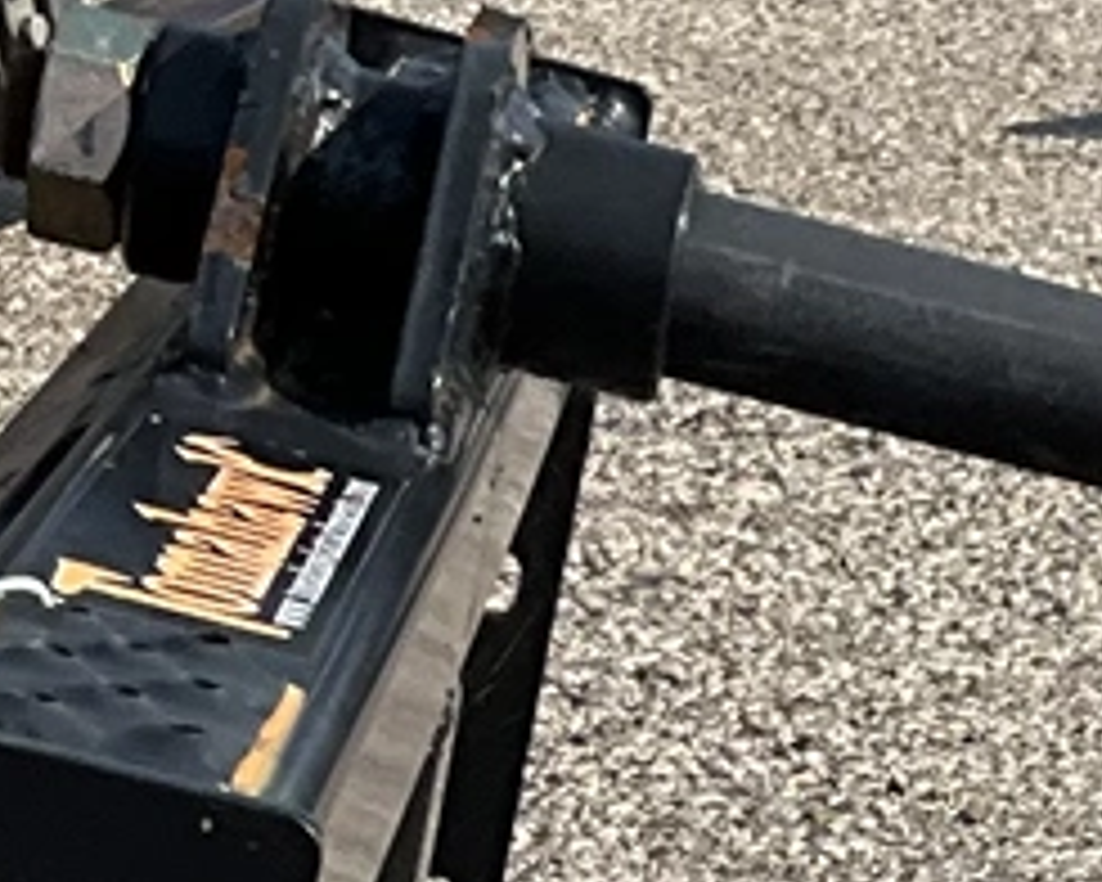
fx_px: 7534
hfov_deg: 8.1
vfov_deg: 6.2
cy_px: 2470
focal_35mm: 231
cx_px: 1880
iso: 25
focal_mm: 3
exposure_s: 1/1730
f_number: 1.8
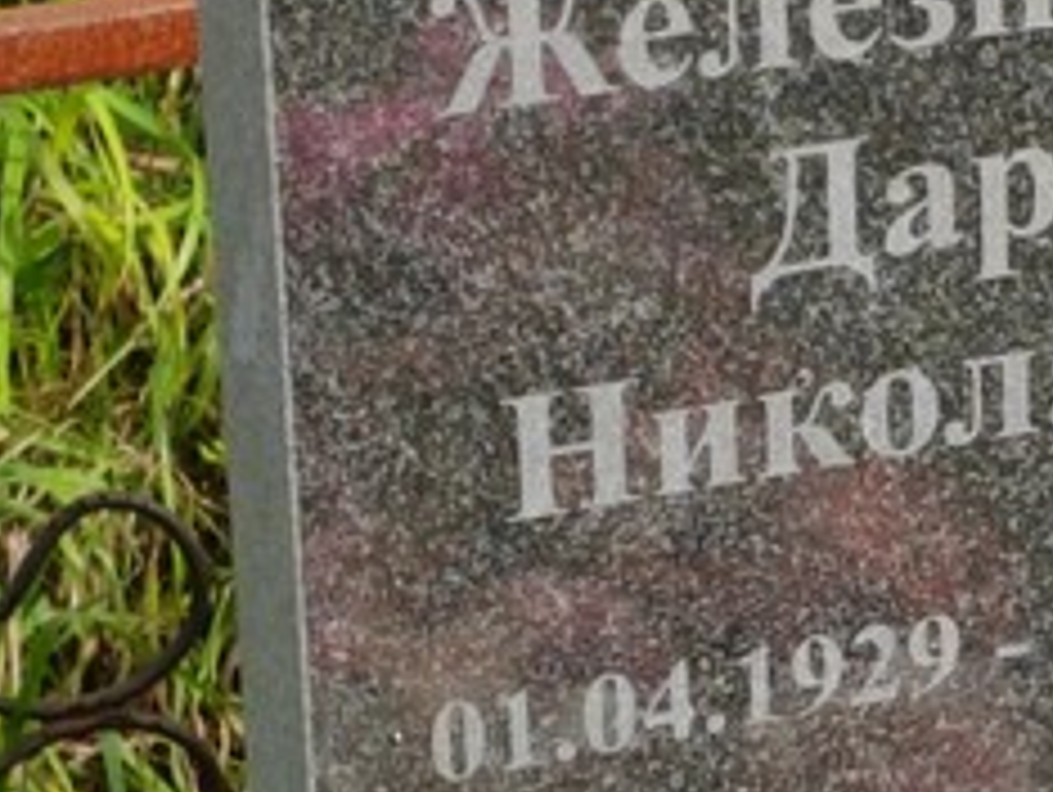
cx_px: 1138
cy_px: 634
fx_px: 7065
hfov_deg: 8.5
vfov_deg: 6.4
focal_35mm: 232
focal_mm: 5.52
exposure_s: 1/760
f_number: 1.9
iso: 100
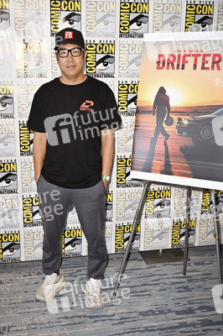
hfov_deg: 34.2
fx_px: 363
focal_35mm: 39
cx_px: 112
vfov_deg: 49.6
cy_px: 168
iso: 1250
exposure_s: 1/250
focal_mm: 39
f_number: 4.5
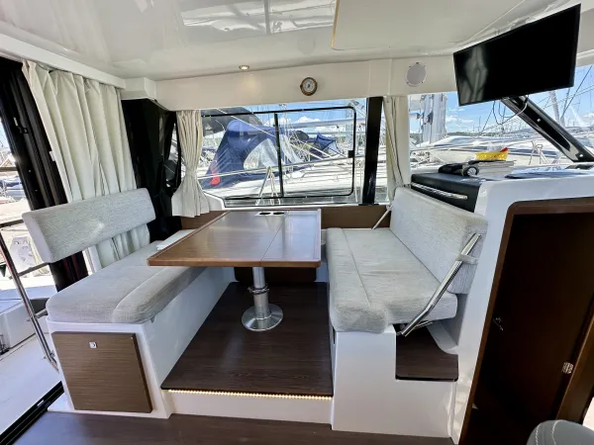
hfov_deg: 102.1
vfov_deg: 85.7
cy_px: 222
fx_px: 240
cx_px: 297
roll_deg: +4.0
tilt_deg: -15.1
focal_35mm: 14
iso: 40
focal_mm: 2.22
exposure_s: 1/427
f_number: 2.2
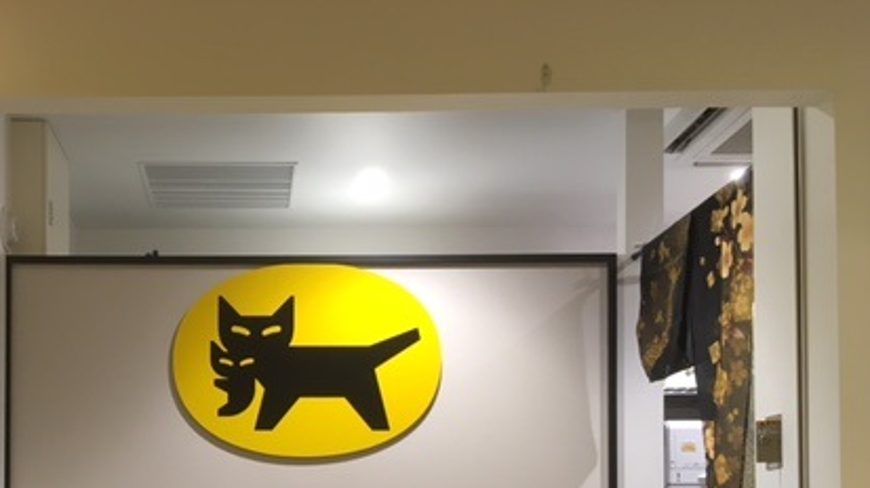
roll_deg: -0.9
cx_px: 232
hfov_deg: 41.0
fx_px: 1130
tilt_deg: +2.2
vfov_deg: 23.3
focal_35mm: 49
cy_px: 496
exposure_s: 1/30
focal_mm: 4.15
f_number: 2.2
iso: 64
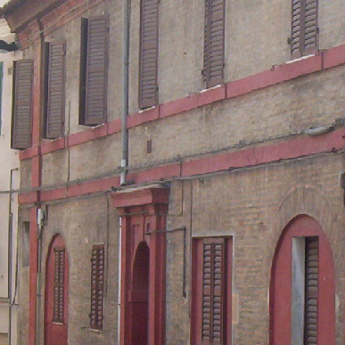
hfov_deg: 10.1
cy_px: 189
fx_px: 1951
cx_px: 233
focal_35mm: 173
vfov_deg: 10.1
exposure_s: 1/561
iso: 100
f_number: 3.54
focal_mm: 9.98
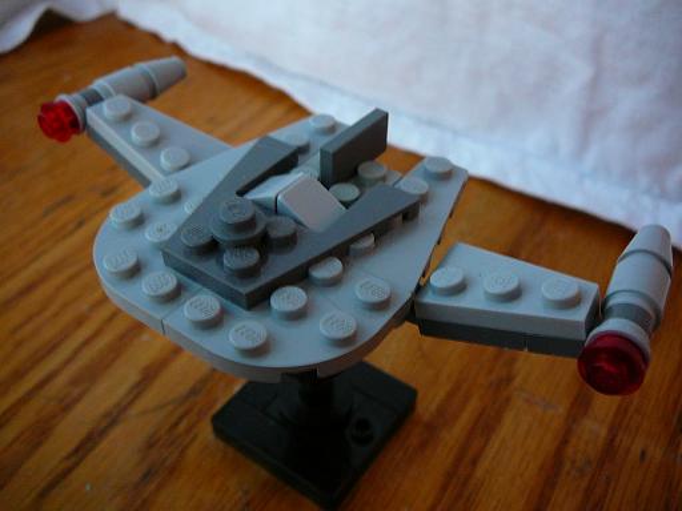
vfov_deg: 40.7
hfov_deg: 52.6
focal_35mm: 35
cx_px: 341
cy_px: 256
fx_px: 690
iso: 200
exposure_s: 1/8
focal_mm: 5.2
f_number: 2.8
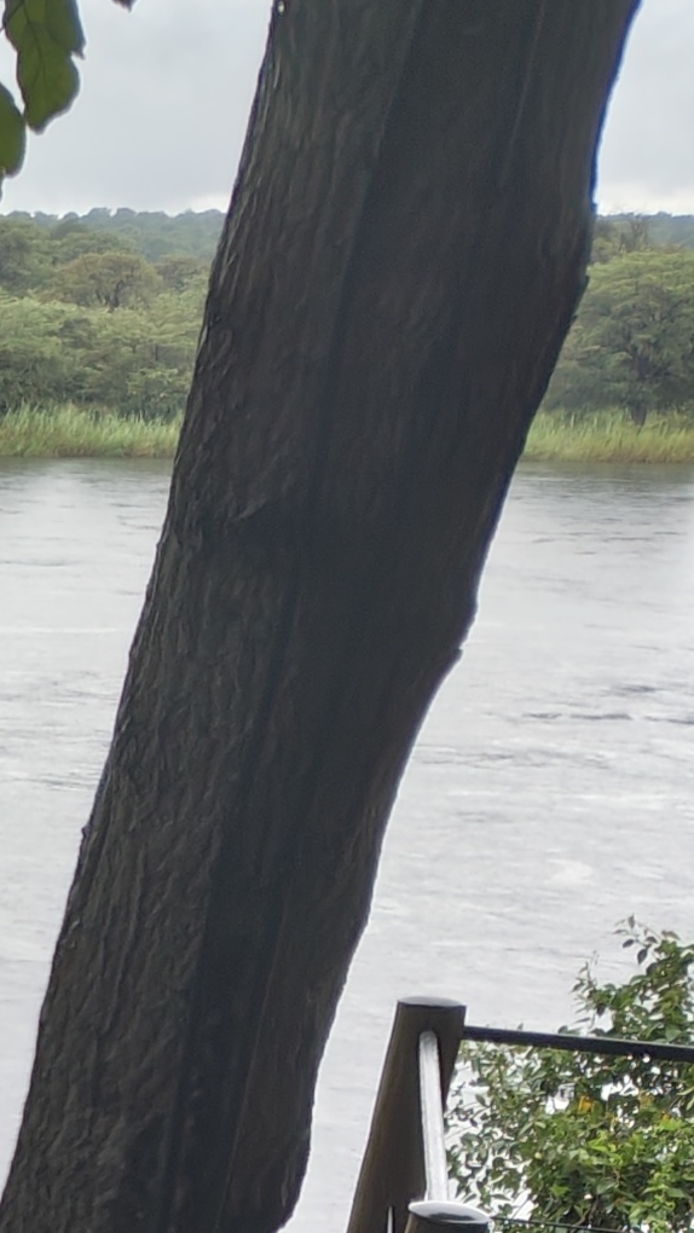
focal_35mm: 105
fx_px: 3434
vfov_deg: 18.9
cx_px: -1396
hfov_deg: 9.2
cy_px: 1587
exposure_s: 1/100
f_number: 1.88
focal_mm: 5.56
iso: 59
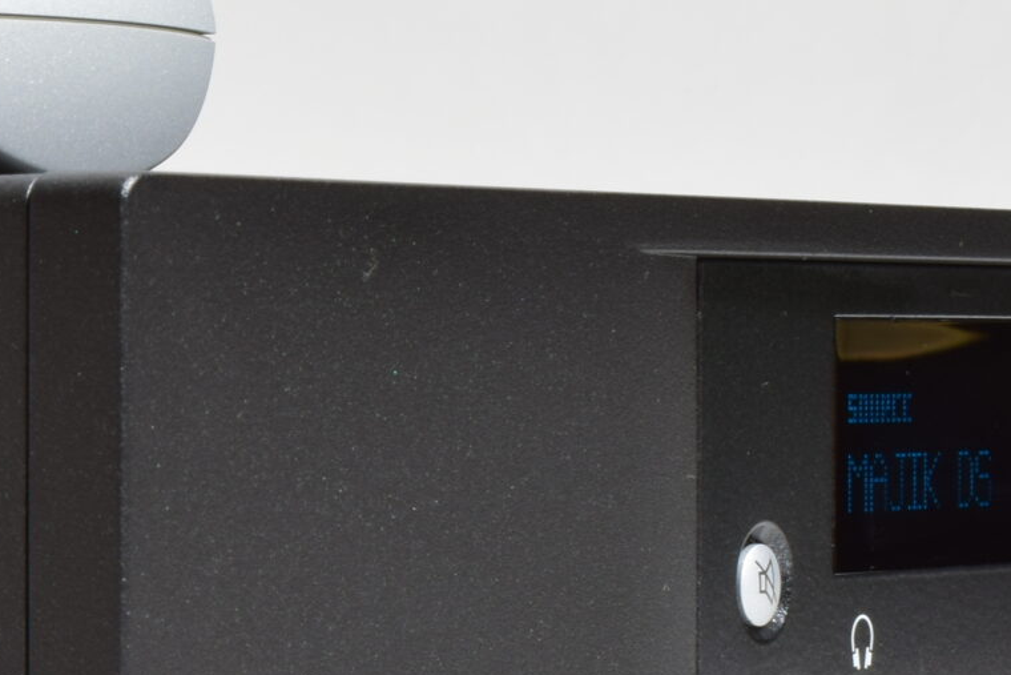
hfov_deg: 10.3
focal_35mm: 192
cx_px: -616
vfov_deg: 7.1
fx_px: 5393
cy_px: 604
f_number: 25
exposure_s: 5
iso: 100
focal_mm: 38
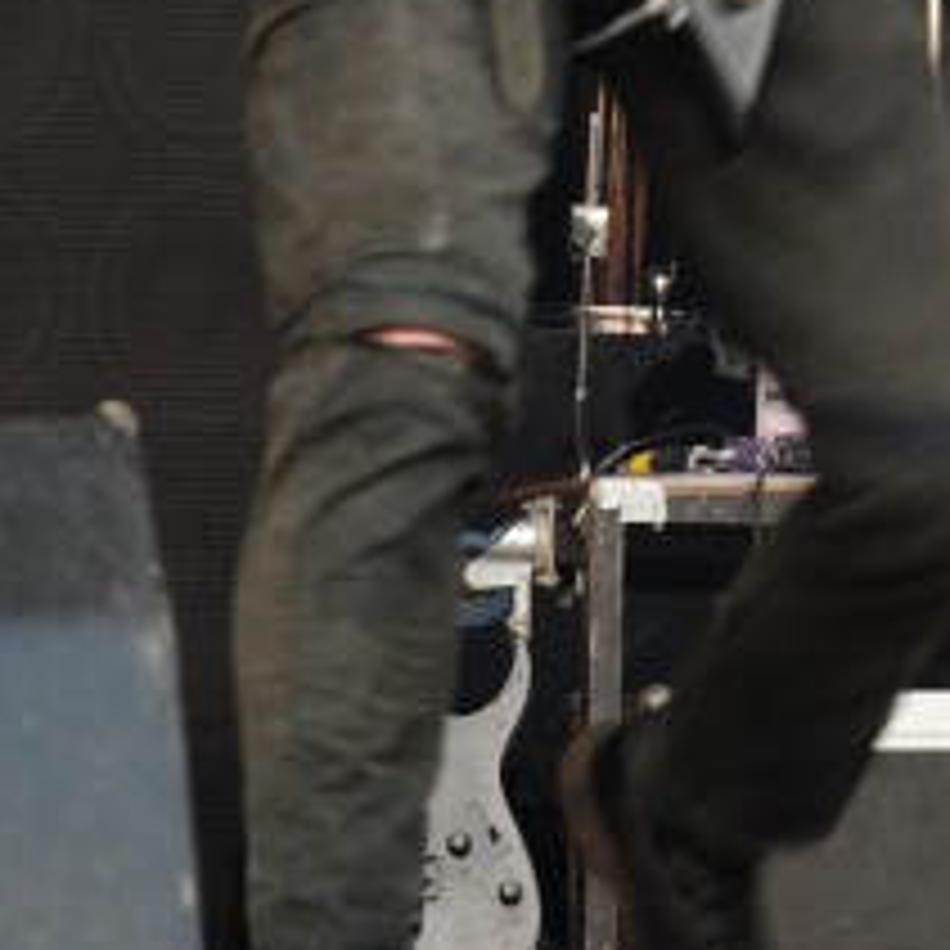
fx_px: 9601
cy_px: -302
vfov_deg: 5.6
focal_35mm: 309
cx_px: 567
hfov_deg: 5.7
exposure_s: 1/50
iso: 400
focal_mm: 85
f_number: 5.6
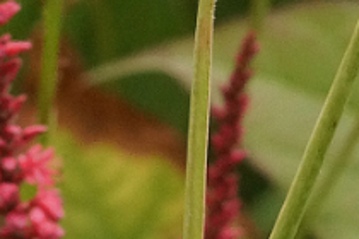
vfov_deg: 1.6
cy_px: -370
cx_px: 232
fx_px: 8565
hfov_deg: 2.4
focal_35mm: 859
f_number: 11
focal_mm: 100
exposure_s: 1/160
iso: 1250
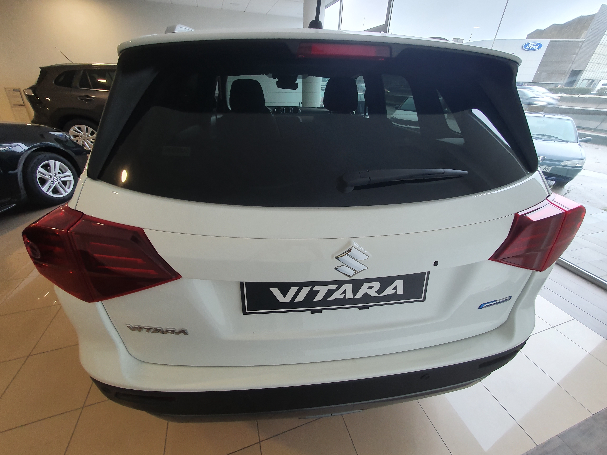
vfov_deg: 89.9
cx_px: 304
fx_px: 228
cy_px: 228
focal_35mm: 13
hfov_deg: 106.2
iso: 100
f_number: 2.2
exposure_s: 1/50
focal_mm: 1.8
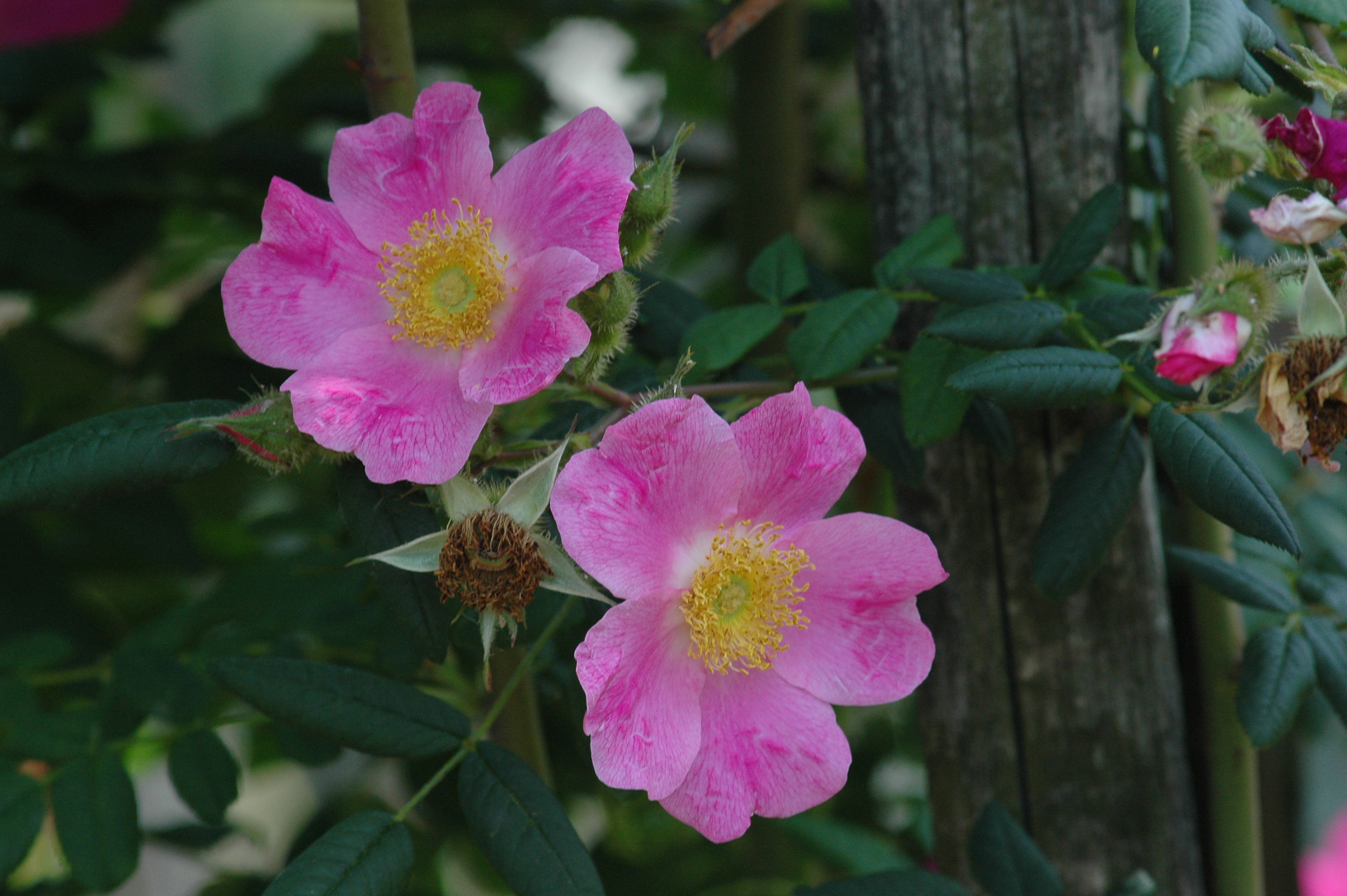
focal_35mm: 174
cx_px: 674
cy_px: 448
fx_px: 6505
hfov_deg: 11.8
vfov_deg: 7.9
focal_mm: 116
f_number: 8
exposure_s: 1/200
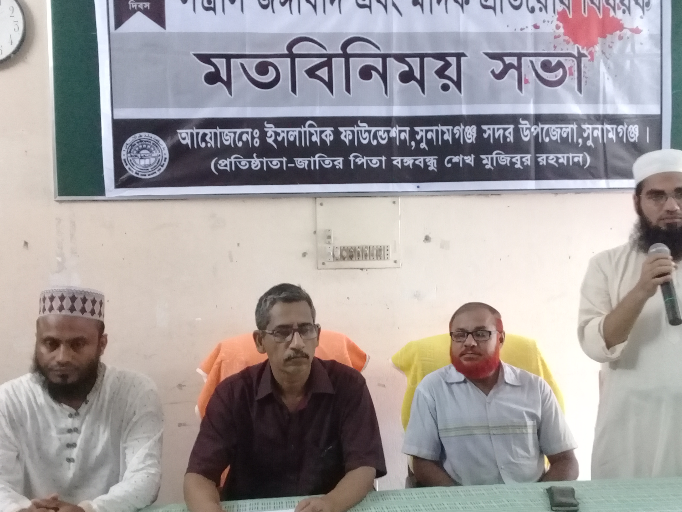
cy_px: 252
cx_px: 369
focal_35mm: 39
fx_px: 768
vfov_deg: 36.8
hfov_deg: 47.8
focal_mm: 3.3
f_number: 2.2
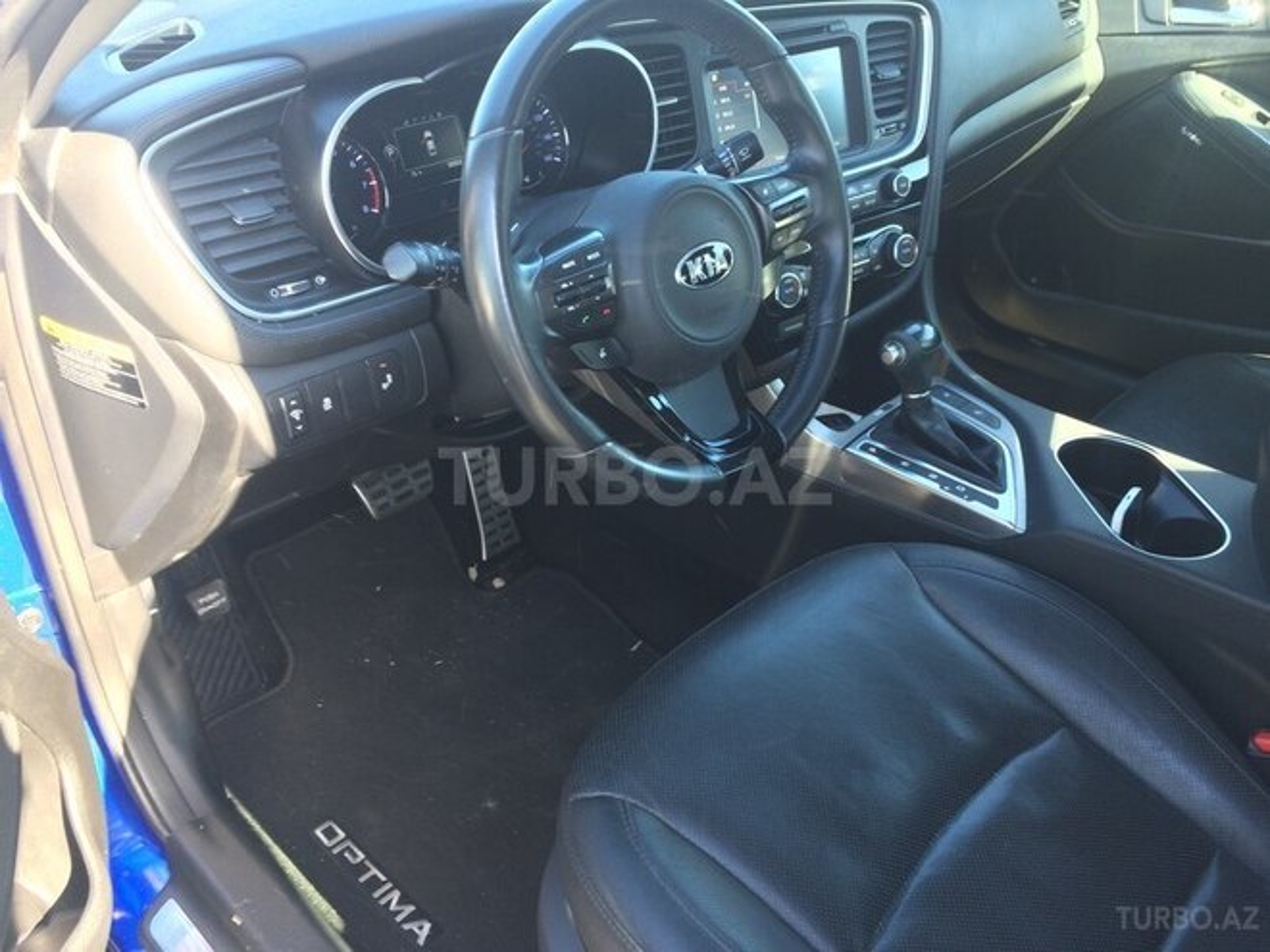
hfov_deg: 61.7
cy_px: 476
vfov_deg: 48.2
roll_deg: -0.3
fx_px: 1064
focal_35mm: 29
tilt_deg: -34.7
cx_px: 635
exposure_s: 1/50
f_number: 2.2
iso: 50
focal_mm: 4.15
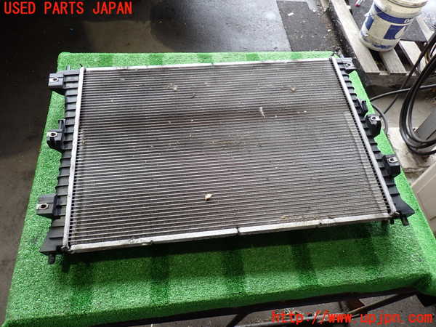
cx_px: 218
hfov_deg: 69.4
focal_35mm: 25
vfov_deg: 54.9
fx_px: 315
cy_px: 164
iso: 200
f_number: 2
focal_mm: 4.5
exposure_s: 1/50
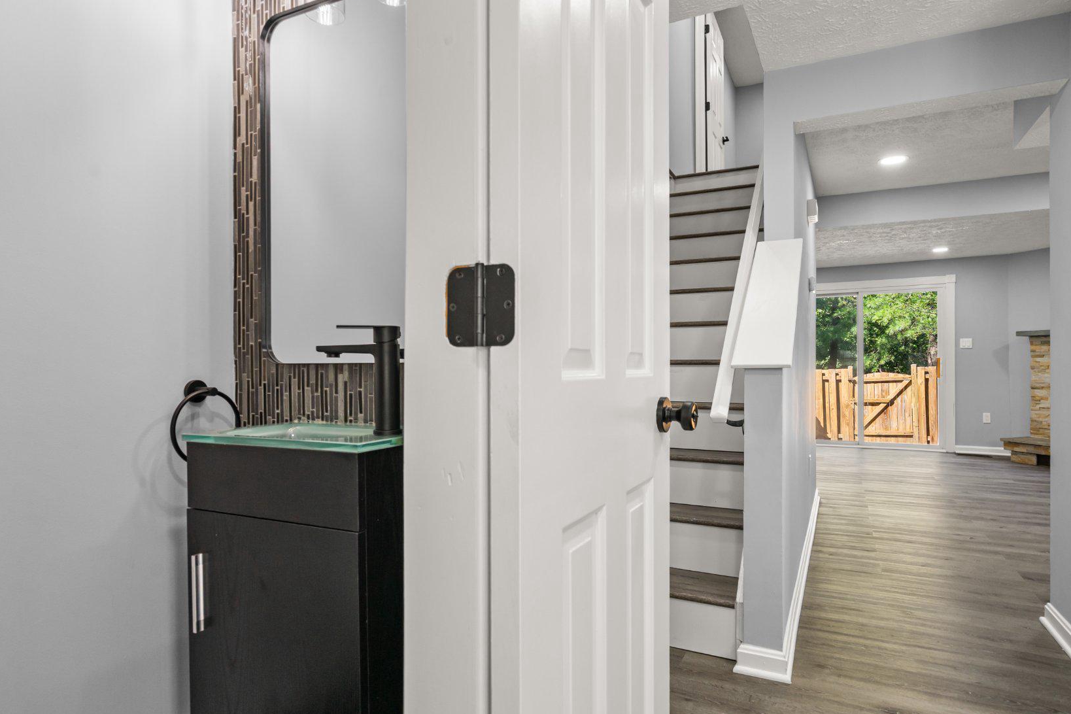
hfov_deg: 84.0
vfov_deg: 61.9
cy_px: 373
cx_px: 540
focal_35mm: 20
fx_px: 595
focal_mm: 16
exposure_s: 1/15
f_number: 8
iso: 400
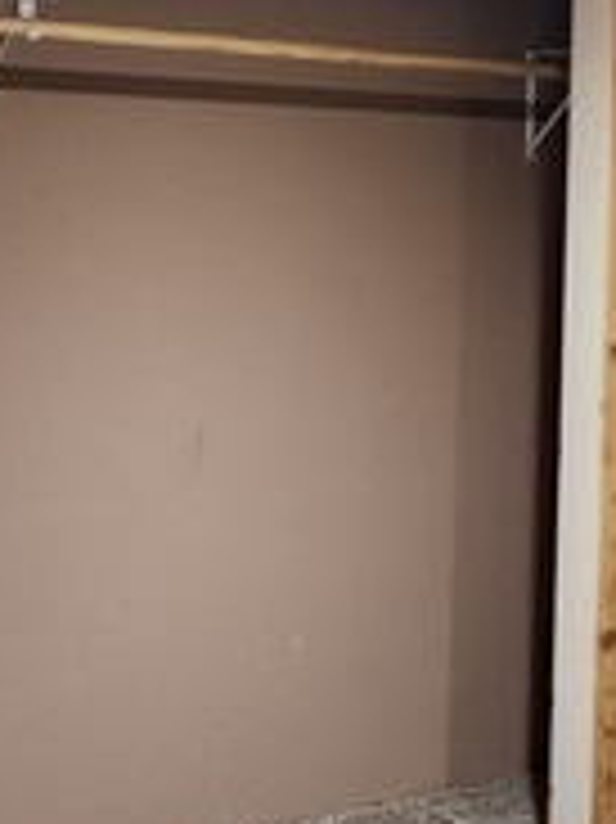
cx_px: 787
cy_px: 263
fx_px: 1995
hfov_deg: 16.6
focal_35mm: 84
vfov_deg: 23.2
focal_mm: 5.4
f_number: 1.8
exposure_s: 1/40
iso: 640
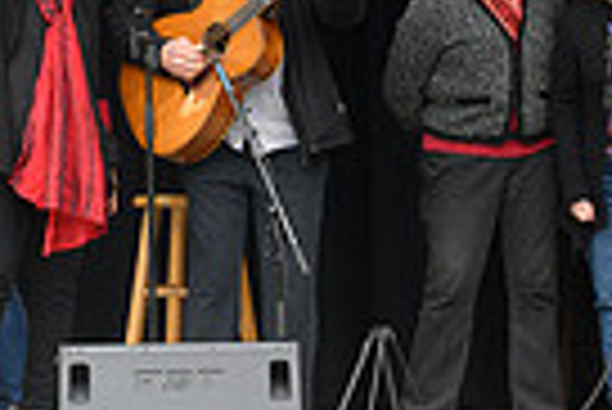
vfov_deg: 5.9
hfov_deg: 8.9
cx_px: -75
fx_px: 3897
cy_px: -297
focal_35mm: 229
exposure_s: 1/125
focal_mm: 53
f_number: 13
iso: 1600
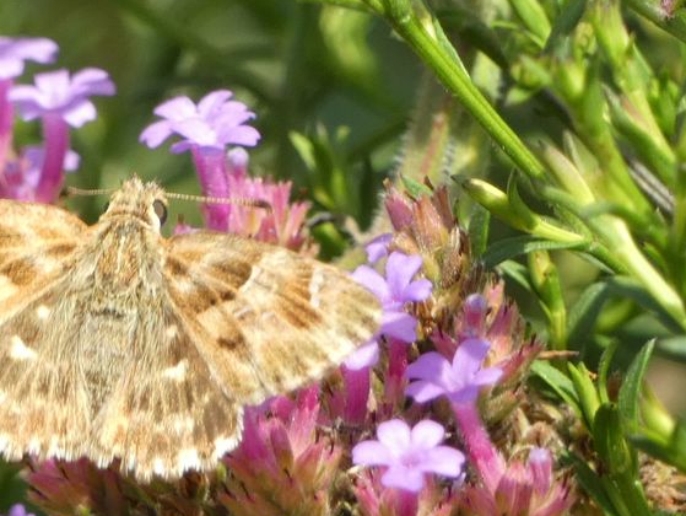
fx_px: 13306
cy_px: 391
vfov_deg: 2.2
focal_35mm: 671
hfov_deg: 3.0
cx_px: 190
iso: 125
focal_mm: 78.8
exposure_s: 1/100
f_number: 5.6
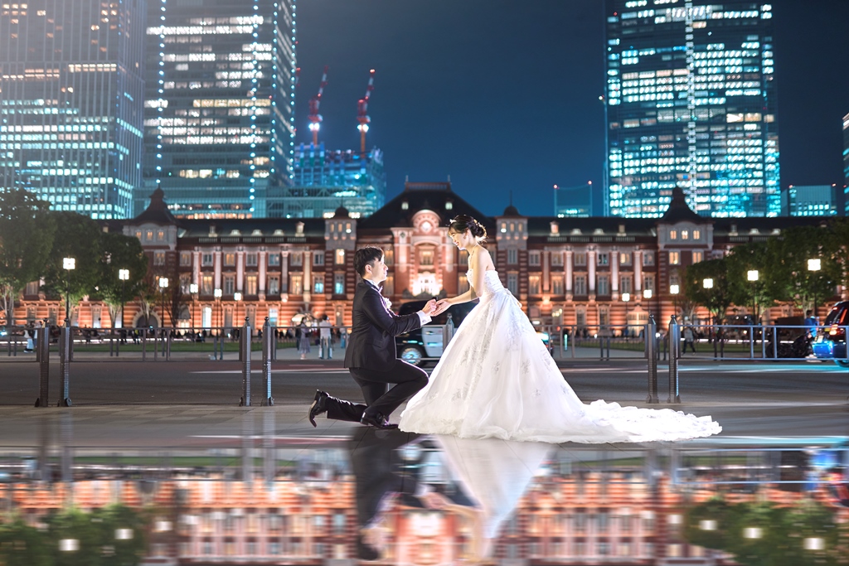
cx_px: 424
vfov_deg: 37.9
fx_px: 825
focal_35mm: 35
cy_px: 283
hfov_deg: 54.4
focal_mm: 35
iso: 1000
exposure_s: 1/25
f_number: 1.4
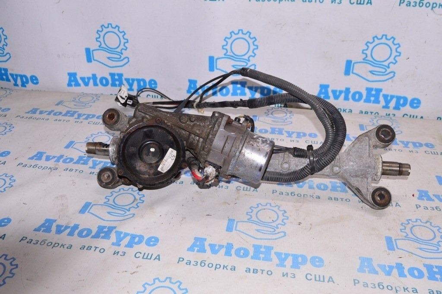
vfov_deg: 36.8
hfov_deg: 53.2
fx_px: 442
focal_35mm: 36
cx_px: 221
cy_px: 147
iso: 1600
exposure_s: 1/200
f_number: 8
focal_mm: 24
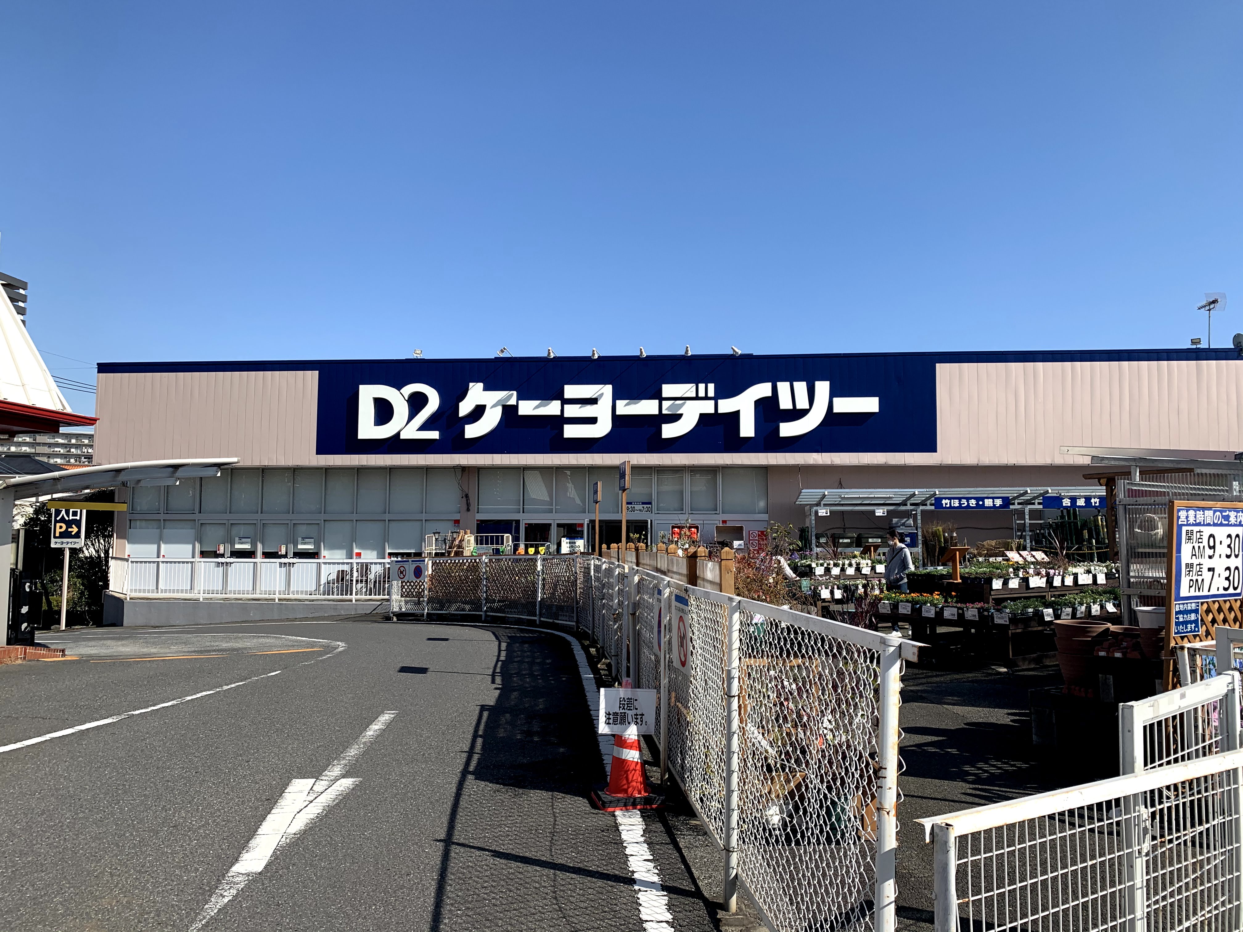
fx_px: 934
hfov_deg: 67.3
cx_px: 622
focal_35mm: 26
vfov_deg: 53.1
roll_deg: +0.8
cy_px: 466
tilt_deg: +3.9
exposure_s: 1/2545
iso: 25
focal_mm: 4.25
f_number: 1.8
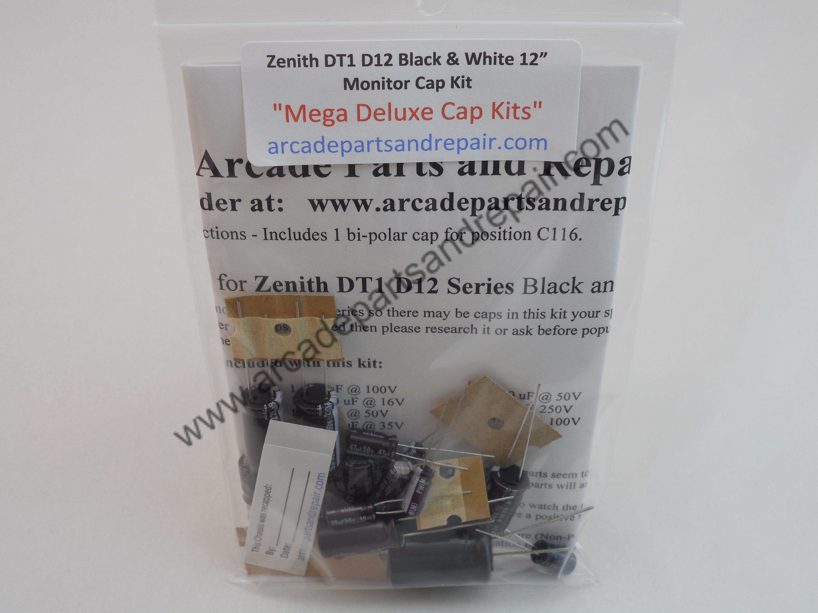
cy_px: 306
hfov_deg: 37.5
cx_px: 409
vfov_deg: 28.6
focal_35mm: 51
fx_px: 1205
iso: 140
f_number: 4.9
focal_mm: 9.1
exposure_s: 1/30
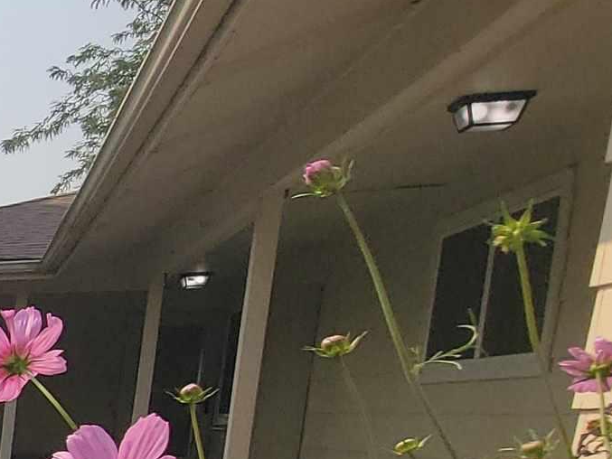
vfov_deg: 23.1
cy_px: 529
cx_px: -720
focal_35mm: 59
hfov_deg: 17.3
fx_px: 1043
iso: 50
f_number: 2.2
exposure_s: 1/2198
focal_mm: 2.2
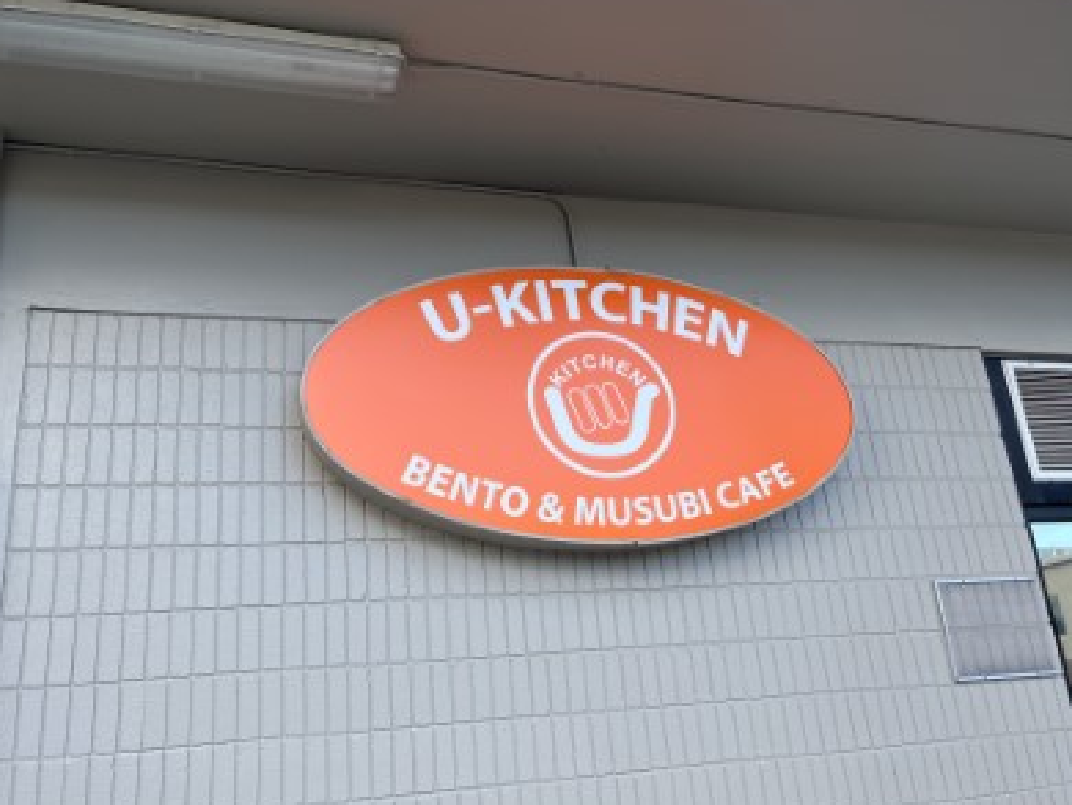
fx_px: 930
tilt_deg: +15.7
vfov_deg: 46.8
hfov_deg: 59.9
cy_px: 426
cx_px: 531
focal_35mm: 30
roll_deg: +5.3
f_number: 1.6
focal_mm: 5.1
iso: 50
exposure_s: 1/425
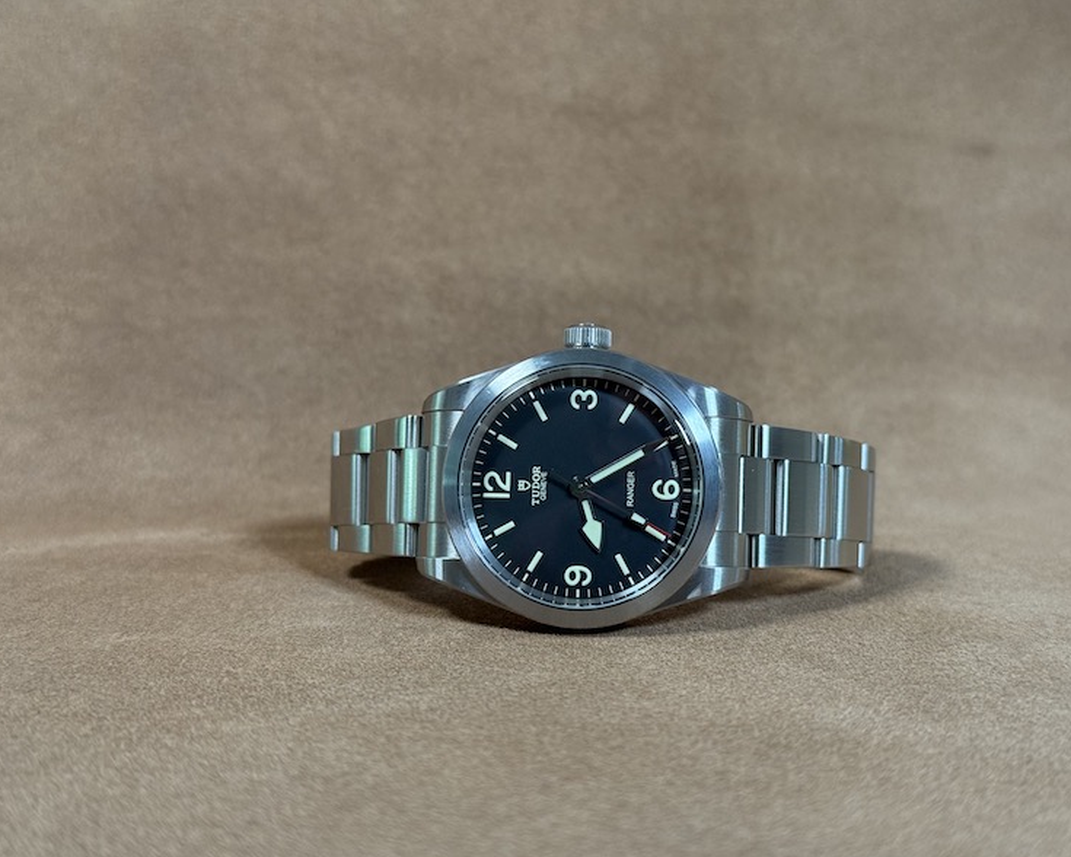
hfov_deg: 36.6
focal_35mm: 51
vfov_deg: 29.7
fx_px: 1617
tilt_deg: -8.9
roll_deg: -0.2
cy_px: 436
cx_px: 564
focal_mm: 6.76
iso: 160
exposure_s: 1/70
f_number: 1.78
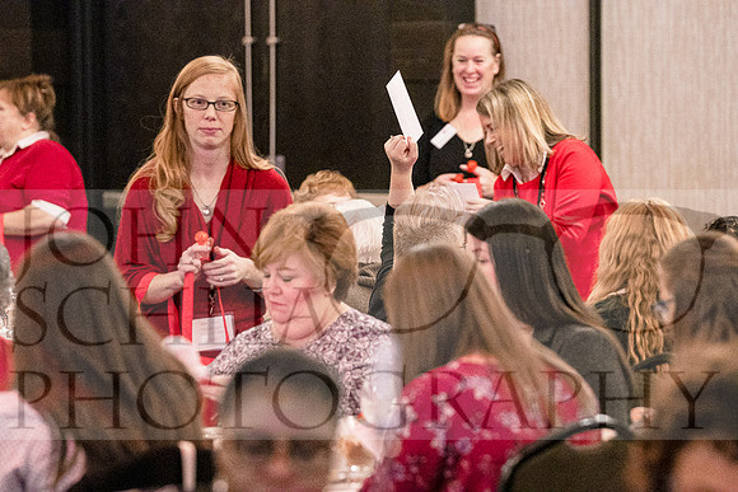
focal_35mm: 246
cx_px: 369
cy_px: 246
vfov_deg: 5.6
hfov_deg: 8.4
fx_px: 5044
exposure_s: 1/100
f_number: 4
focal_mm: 164
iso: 6400
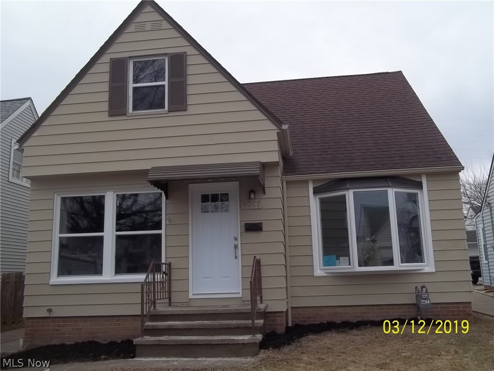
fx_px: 457
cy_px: 186
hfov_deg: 56.8
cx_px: 247
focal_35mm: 32
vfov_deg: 44.2
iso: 64
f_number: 8.8
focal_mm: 5.7
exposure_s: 1/125
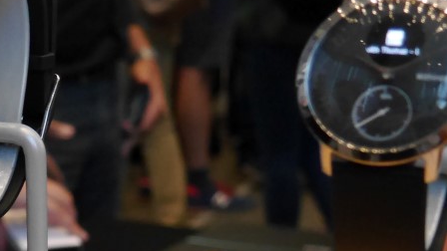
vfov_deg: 12.1
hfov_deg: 19.6
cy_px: 300
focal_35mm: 98
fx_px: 1162
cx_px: -173
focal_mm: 14
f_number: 3.5
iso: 1250
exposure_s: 1/60
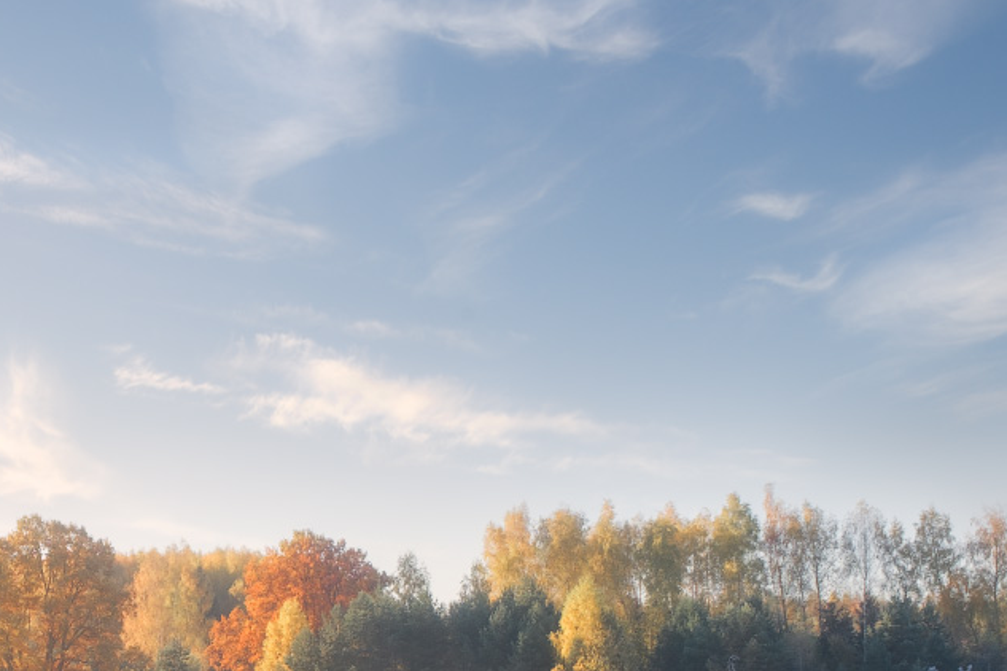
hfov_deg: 26.7
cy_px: 650
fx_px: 2042
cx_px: 86
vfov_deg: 18.3
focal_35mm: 73
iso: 200
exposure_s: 1/105
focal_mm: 22.3
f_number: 10
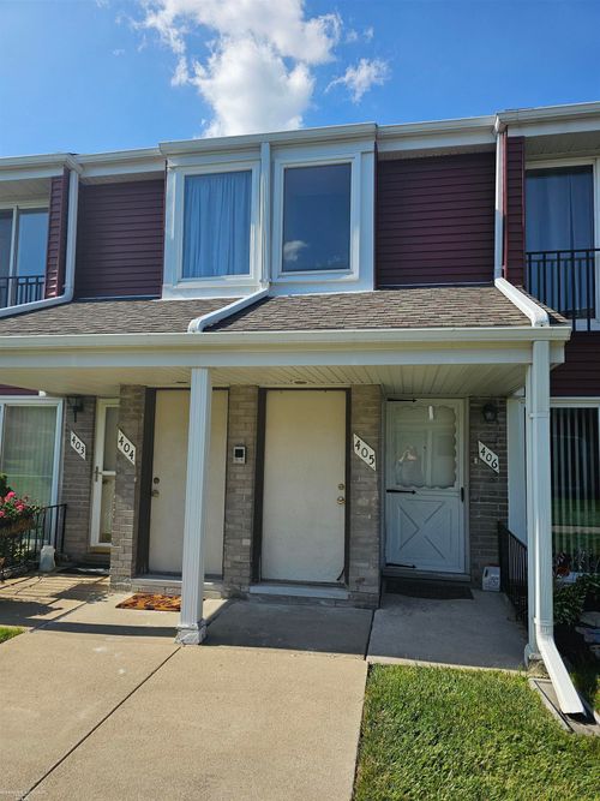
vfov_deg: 73.9
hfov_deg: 58.9
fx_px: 532
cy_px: 400
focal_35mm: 23
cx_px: 300
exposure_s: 1/1186
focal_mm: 6.3
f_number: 1.7
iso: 20
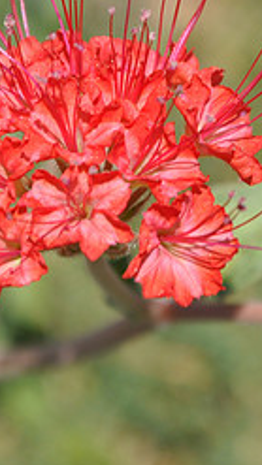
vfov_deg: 5.6
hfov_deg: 3.1
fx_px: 4768
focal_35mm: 386
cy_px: 161
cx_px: 134
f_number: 7.1
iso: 200
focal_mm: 105
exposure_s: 1/200
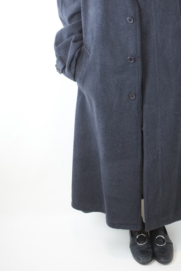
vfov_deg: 32.4
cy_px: 79
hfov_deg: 22.0
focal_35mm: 61
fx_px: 460
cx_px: 140
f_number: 4
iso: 560
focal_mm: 26
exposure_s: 1/60
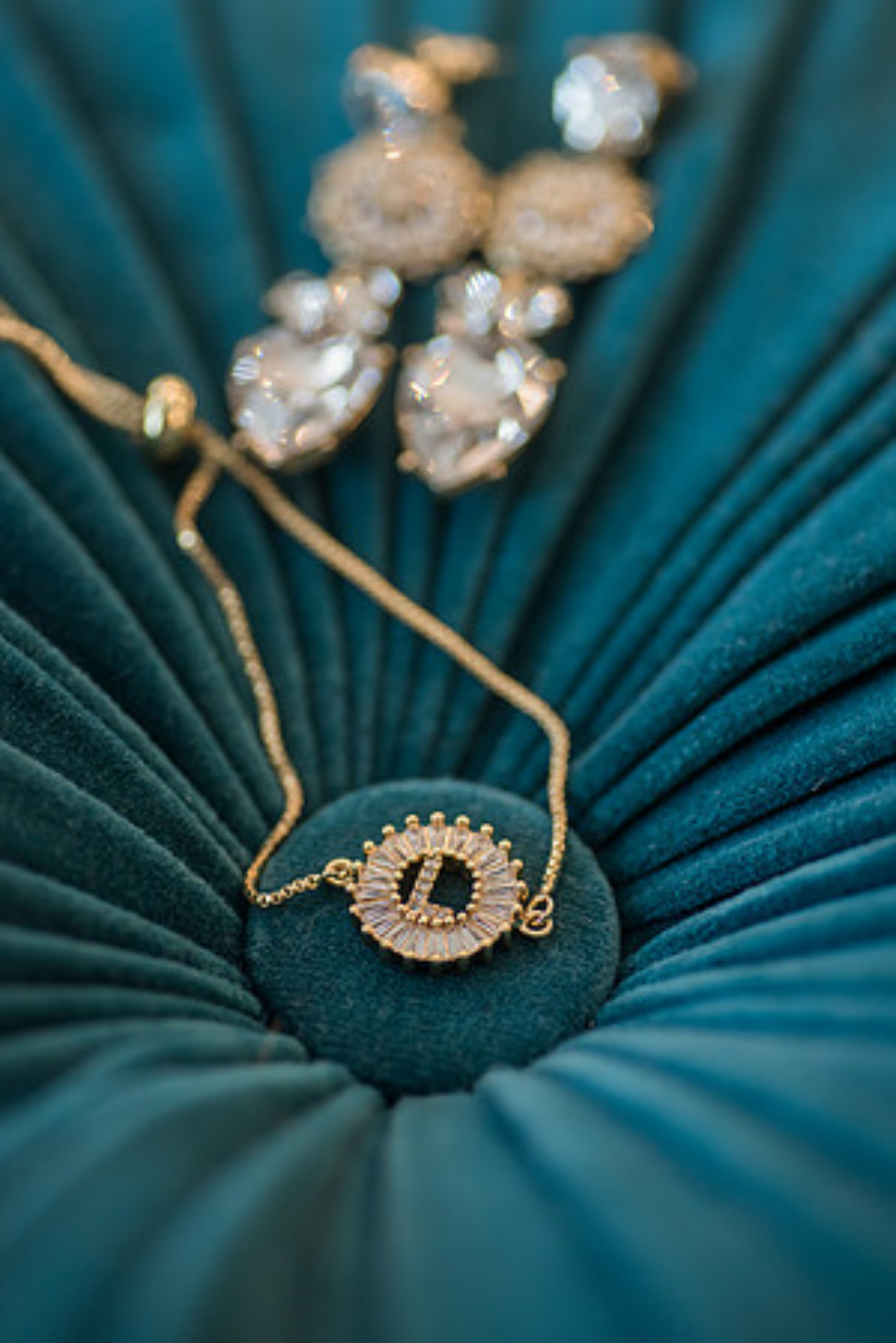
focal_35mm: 90
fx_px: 3360
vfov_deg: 22.6
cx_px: 448
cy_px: 672
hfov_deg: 15.2
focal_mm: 90
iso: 1000
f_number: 4.5
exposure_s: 1/80
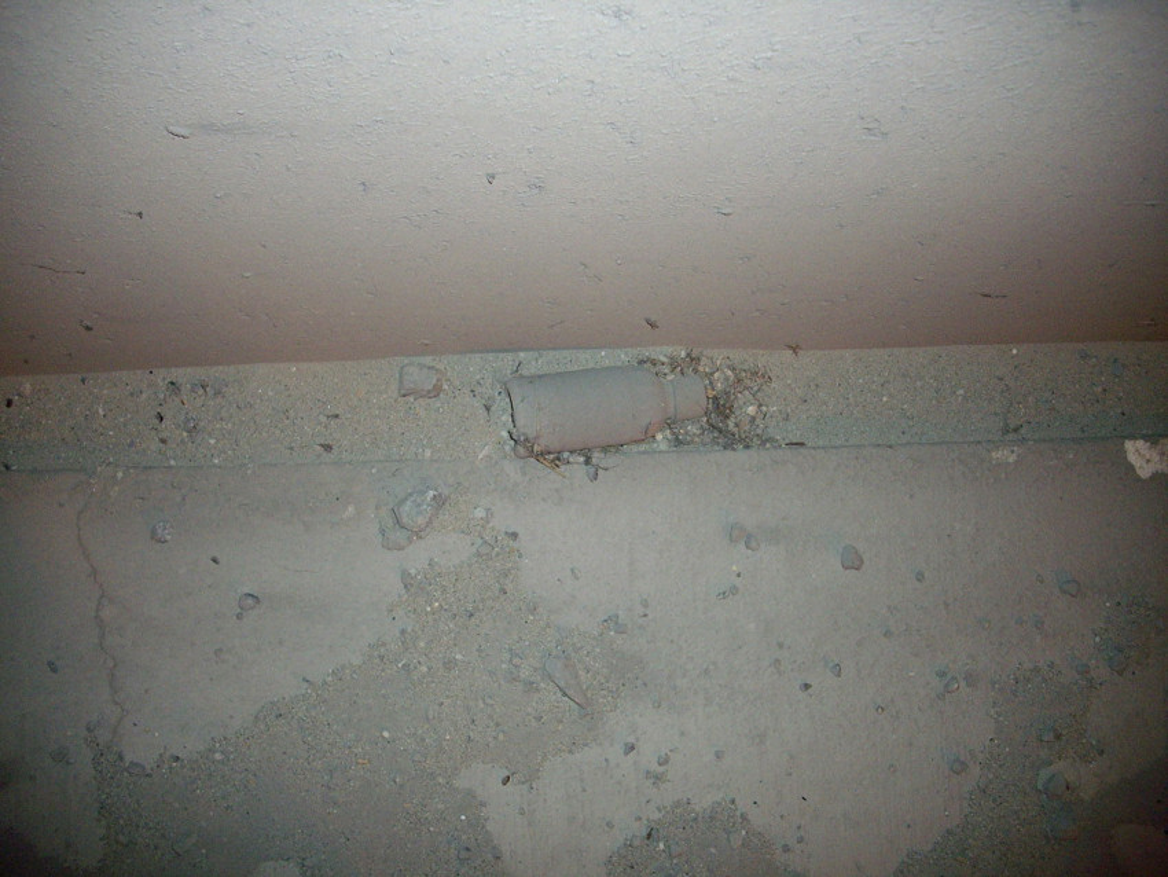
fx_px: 1249
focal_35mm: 37
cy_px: 438
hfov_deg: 50.1
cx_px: 584
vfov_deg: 38.7
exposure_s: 1/50
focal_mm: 6.2
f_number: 2.8
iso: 160
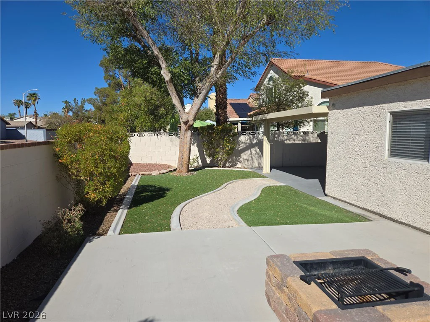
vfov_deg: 58.9
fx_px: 286
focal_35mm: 23
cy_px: 161
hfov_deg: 73.9
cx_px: 215
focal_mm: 5.4
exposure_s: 1/2969
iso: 25
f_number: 1.8
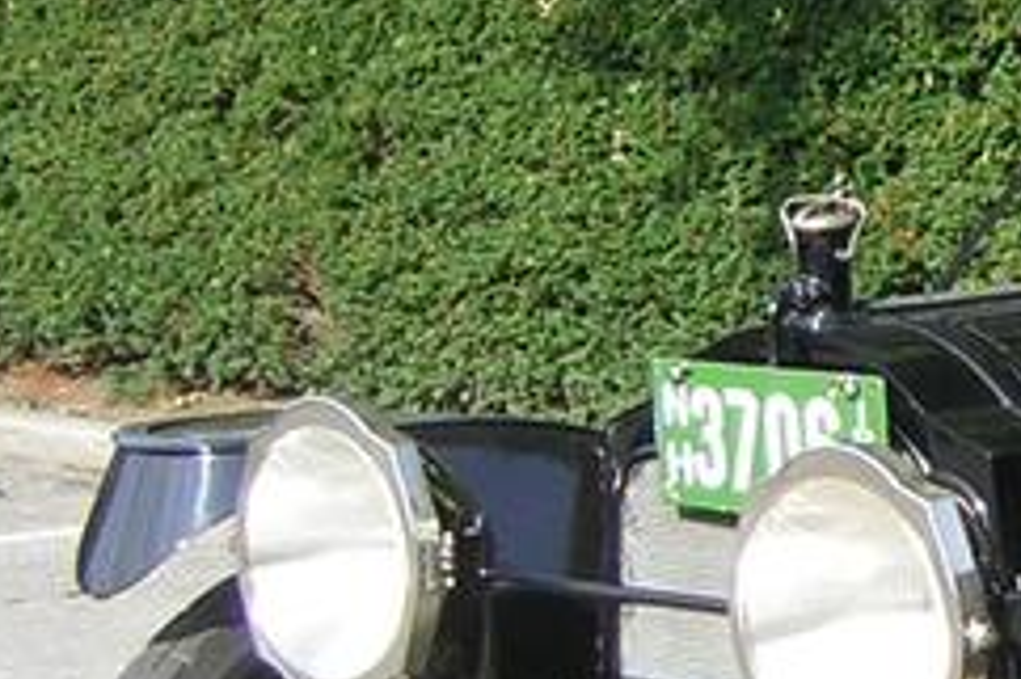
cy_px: 548
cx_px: 1430
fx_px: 3514
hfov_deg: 15.5
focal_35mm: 124
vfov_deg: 11.0
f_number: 2.6
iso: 50
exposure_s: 1/359
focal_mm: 4.7
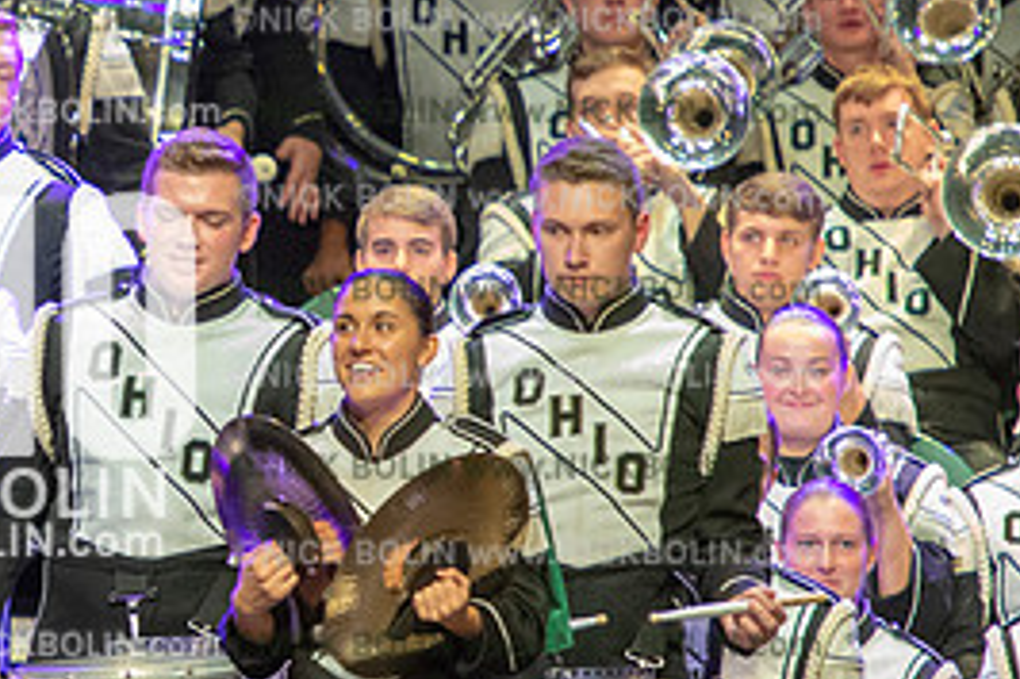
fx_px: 17923
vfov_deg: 2.2
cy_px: 376
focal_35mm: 633
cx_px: -77
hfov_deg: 3.3
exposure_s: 1/200
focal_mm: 290
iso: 8000
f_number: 5.6
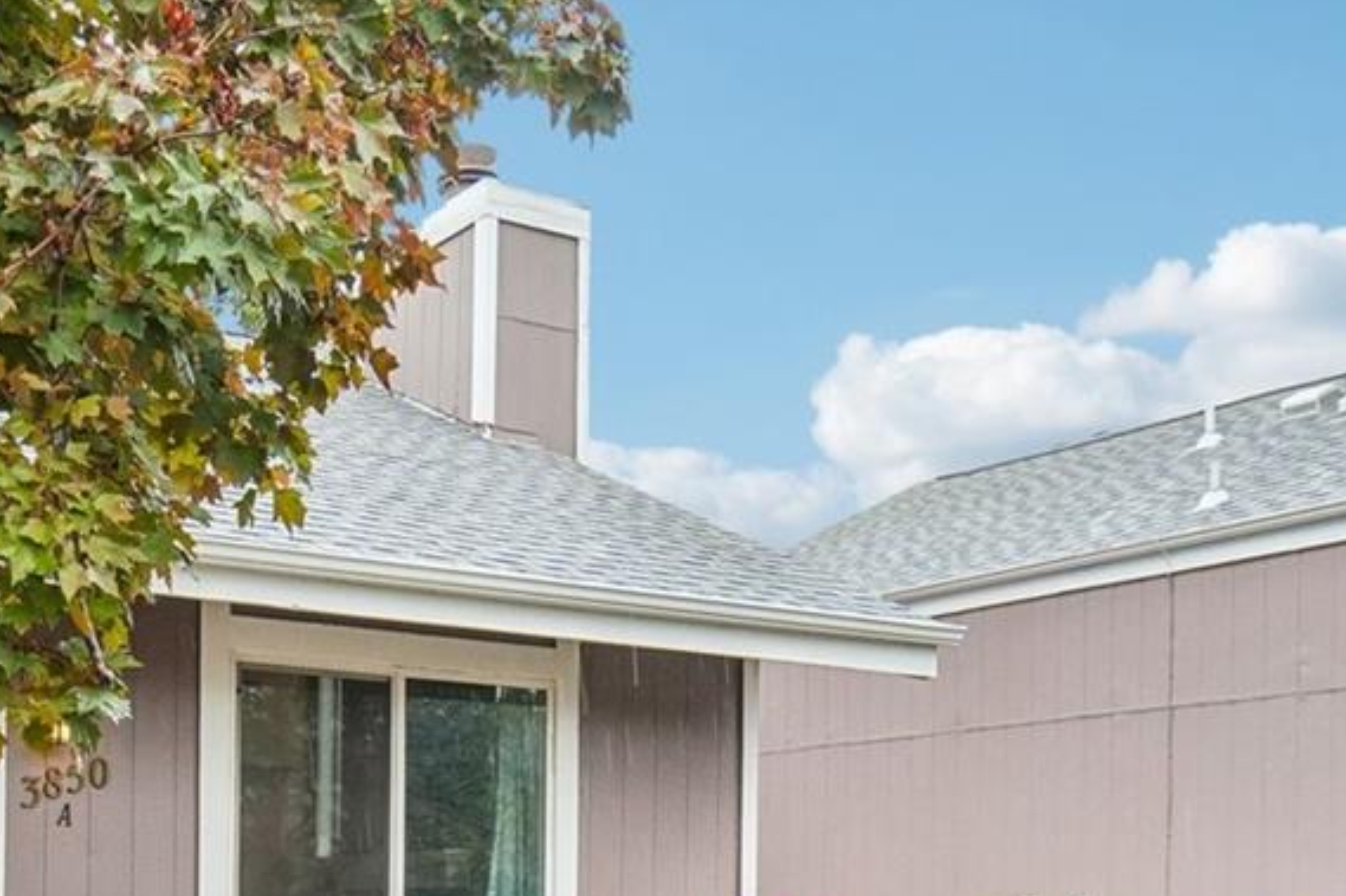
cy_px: 979
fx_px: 1734
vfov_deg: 26.7
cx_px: 194
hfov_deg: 40.0
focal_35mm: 46
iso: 400
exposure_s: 1/160
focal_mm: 11
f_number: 8
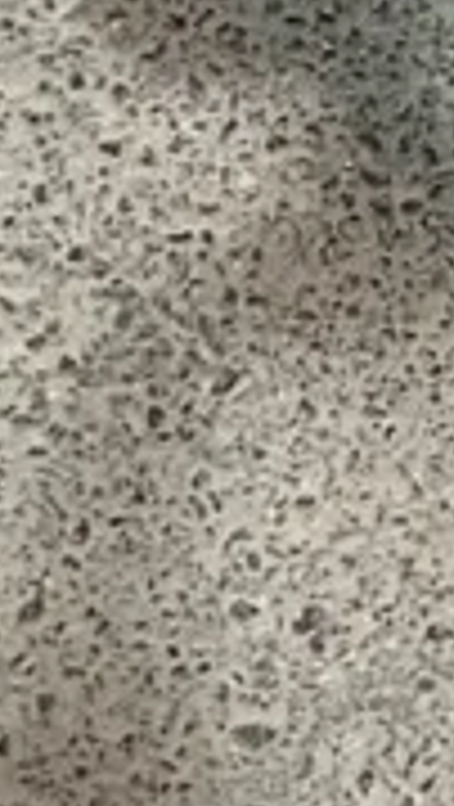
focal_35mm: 232
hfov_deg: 4.9
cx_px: 1452
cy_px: -633
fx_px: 4953
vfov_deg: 8.9
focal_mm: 3.99
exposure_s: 1/33
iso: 250
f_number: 1.8
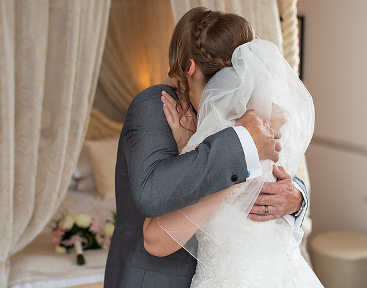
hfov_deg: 32.9
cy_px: 150
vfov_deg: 26.1
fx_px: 621
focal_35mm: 58
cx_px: 200
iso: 200
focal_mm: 35
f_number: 2.5
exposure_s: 1/100
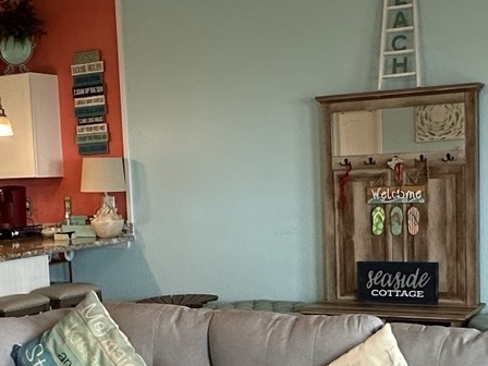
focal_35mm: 64
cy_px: 281
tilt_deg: -7.8
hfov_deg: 30.2
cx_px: 216
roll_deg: +2.2
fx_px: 902
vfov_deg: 22.7
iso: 250
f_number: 2.2
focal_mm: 2.22
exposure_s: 1/120
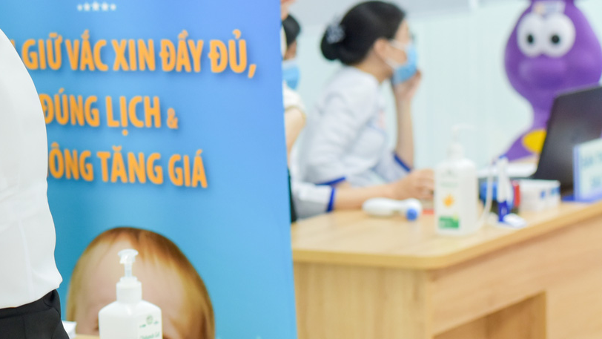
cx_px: -39
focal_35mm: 129
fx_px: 2059
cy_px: 210
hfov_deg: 16.2
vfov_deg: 9.4
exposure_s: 1/200
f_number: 3.5
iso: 640
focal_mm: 50
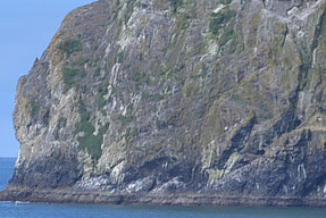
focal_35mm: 718
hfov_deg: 2.9
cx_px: 449
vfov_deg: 1.9
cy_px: 170
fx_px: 6508
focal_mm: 86
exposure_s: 1/250
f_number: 8
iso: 100
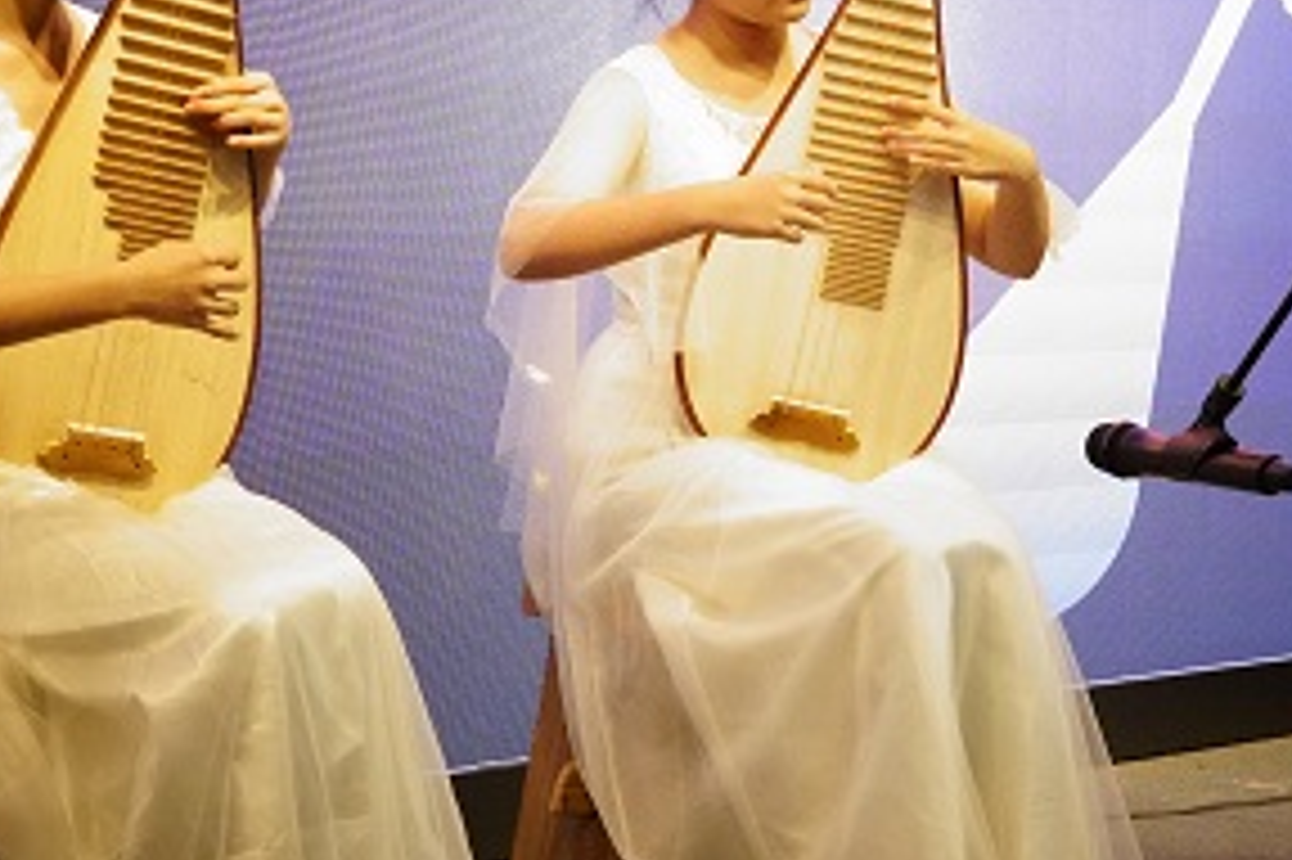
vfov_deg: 11.2
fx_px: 4376
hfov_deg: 16.8
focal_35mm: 122
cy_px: 178
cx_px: 846
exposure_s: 1/80
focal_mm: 25.61
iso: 2000
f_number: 5
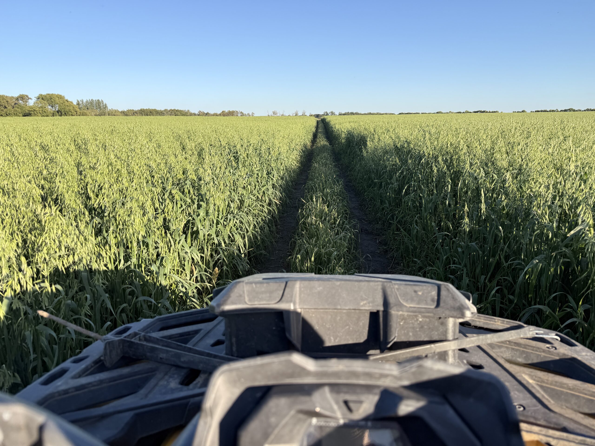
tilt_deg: -14.6
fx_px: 413
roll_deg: +0.5
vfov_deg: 56.8
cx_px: 298
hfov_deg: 71.6
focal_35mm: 24
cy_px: 223
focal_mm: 6.76
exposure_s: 1/2000
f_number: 1.78
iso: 80
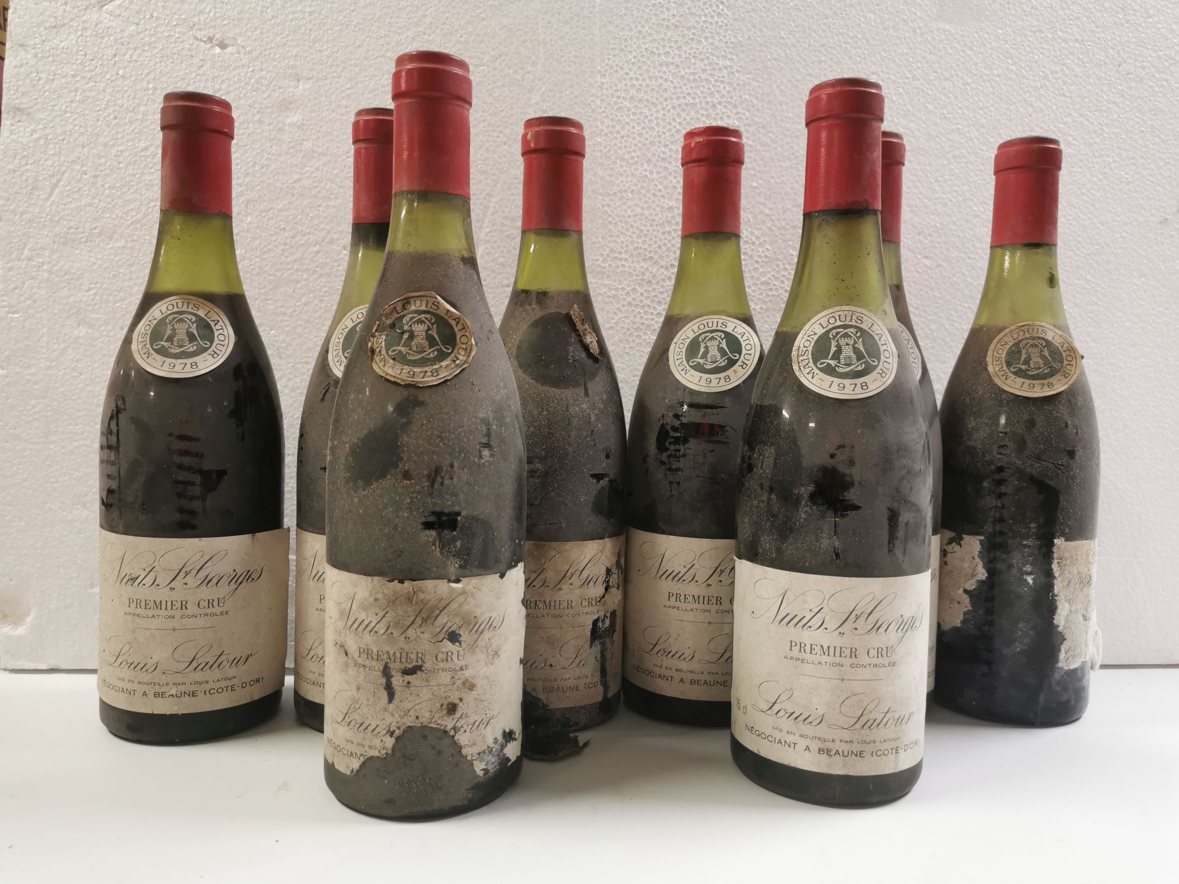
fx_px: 920
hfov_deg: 65.3
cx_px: 590
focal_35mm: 27
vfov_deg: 51.4
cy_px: 442
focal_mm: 5.58
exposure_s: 1/50
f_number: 1.8
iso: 200
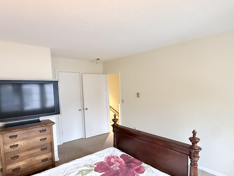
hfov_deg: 76.1
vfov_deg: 60.9
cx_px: 130
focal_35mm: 22
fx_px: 149
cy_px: 100
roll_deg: +1.7
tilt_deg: -3.6
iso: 1250
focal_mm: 2.22
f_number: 2.2
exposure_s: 1/60
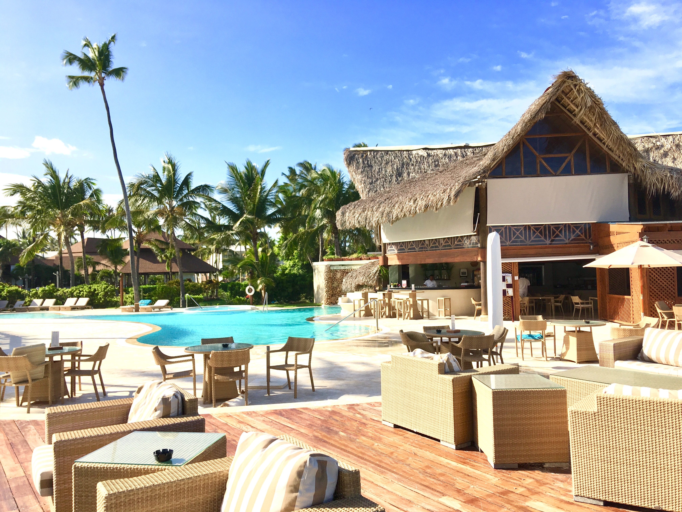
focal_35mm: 29
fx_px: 571
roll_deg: +2.1
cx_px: 341
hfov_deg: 61.7
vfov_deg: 48.2
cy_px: 256
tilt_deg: +2.1
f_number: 2.2
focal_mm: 4.15
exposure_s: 1/1570
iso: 25
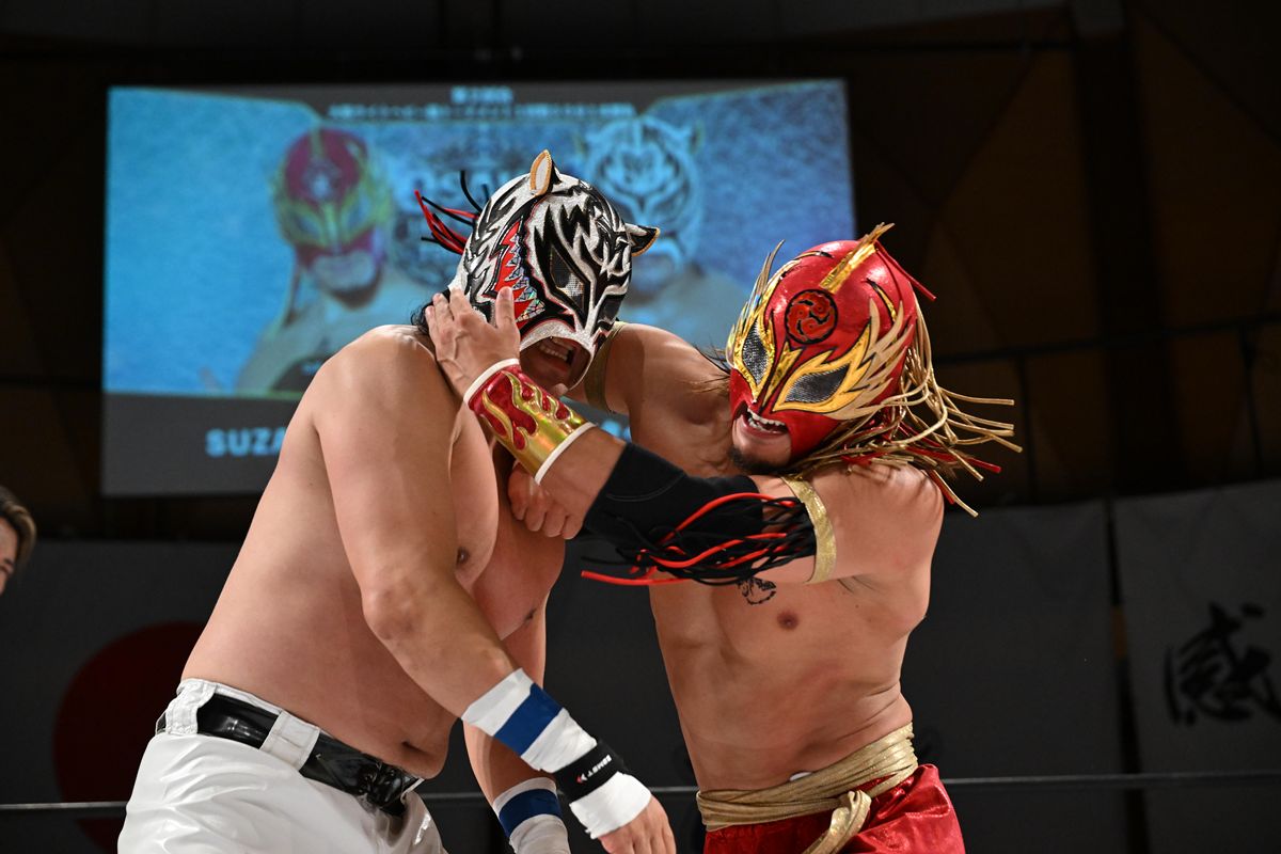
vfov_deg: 20.3
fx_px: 2384
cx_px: 640
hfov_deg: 30.1
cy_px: 427
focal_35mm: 67
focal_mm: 67
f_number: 4
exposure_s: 1/1000
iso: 5000
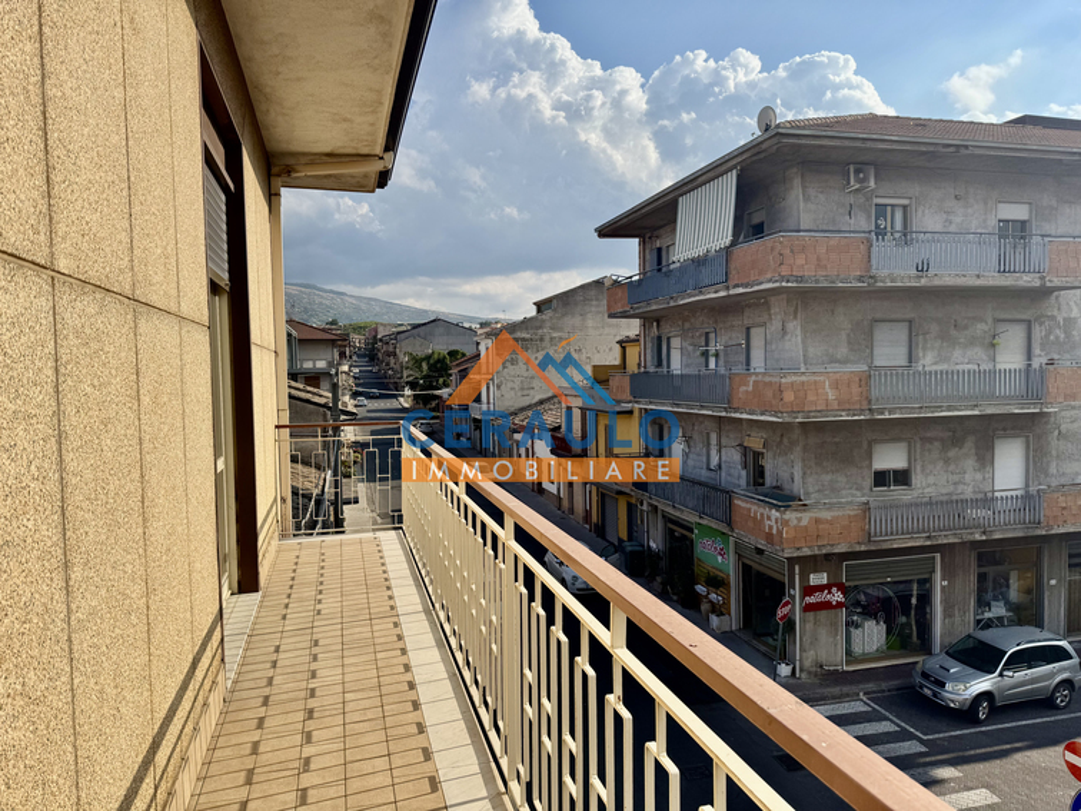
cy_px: 406
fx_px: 749
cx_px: 540
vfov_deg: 56.8
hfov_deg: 71.6
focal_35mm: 24
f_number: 1.78
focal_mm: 6.76
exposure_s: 1/5814
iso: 80
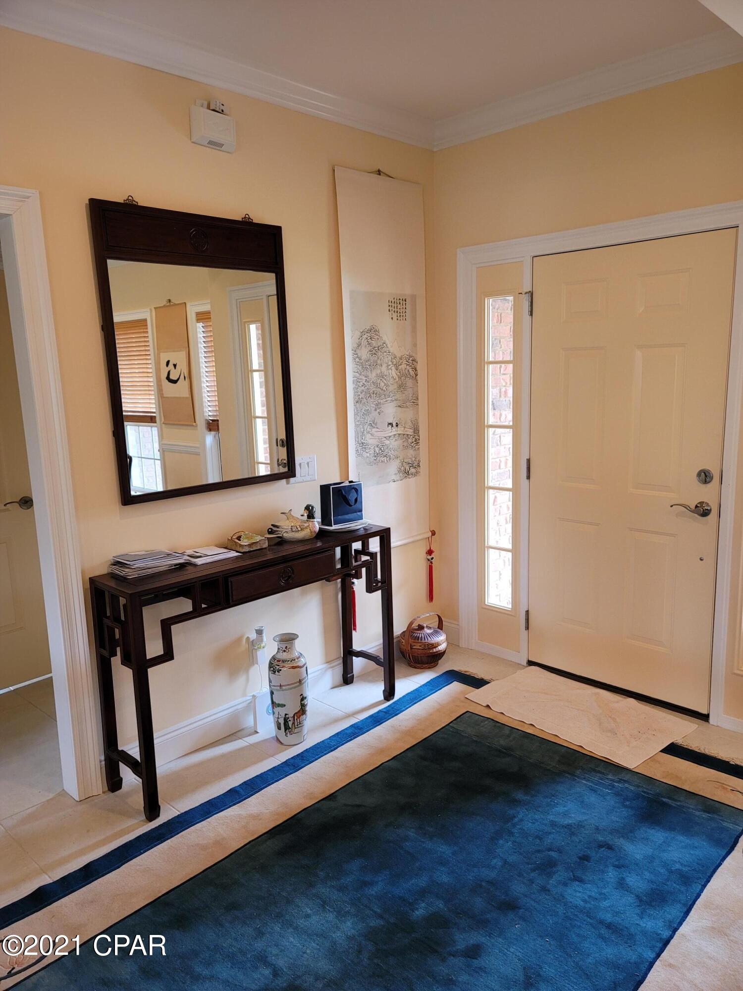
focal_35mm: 25
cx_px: 372
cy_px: 496
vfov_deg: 69.4
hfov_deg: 54.9
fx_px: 715
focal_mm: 7
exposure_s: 1/59
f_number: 1.8
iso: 250
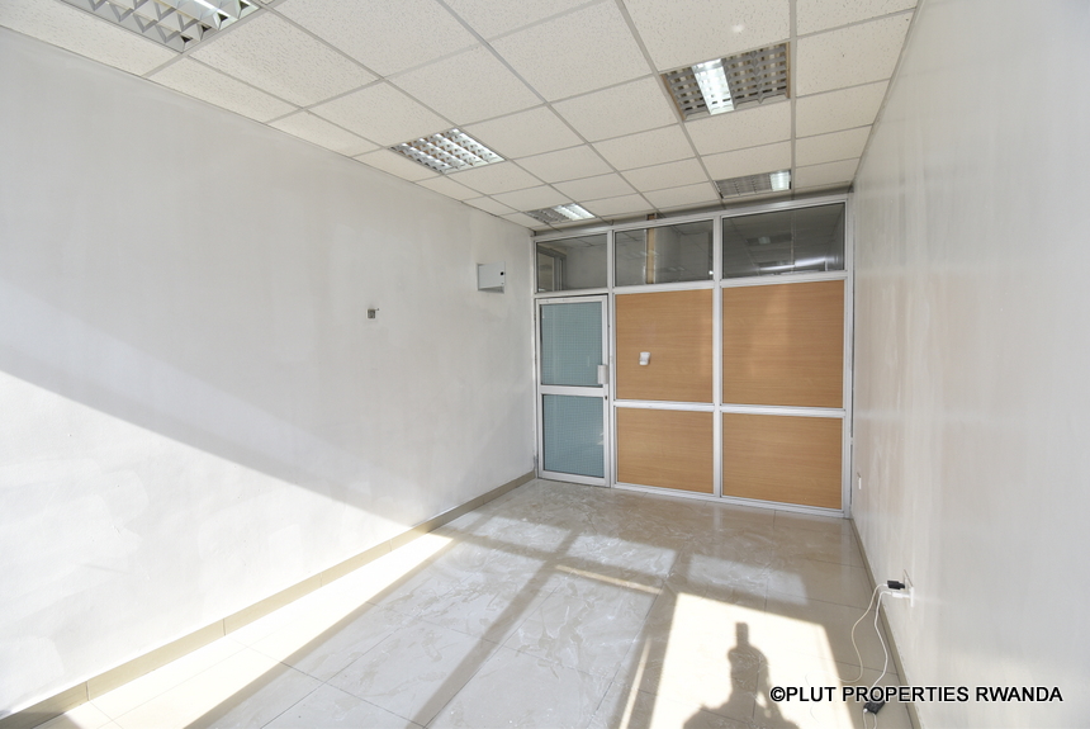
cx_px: 545
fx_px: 455
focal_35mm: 15
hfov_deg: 100.3
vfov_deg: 77.4
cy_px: 364
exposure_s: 1/80
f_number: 8
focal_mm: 10
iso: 200
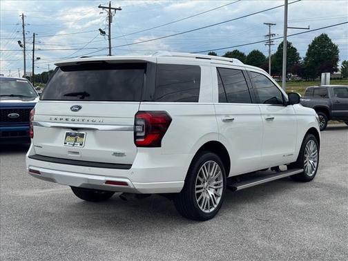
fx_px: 483
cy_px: 130
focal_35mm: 48
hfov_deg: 39.7
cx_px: 174
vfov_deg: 30.3
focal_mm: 6.76
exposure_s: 1/4310
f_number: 1.78
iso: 64
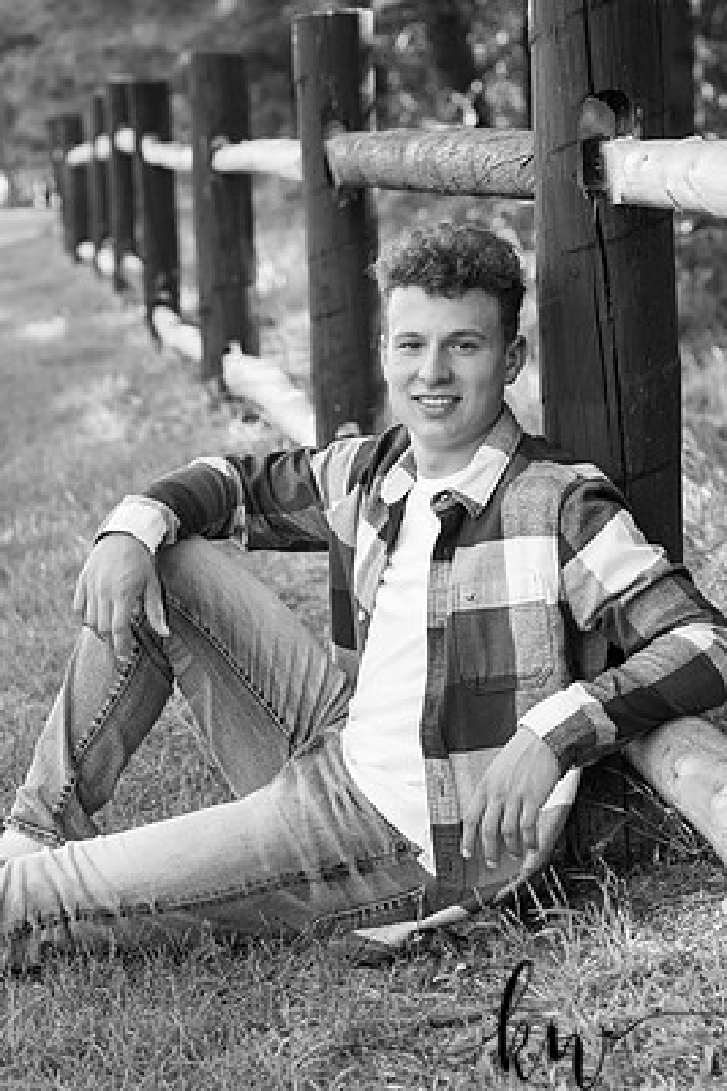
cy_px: 590
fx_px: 3062
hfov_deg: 13.5
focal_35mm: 101
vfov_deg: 20.2
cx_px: 398
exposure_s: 1/200
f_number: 5
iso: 400
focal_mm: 90
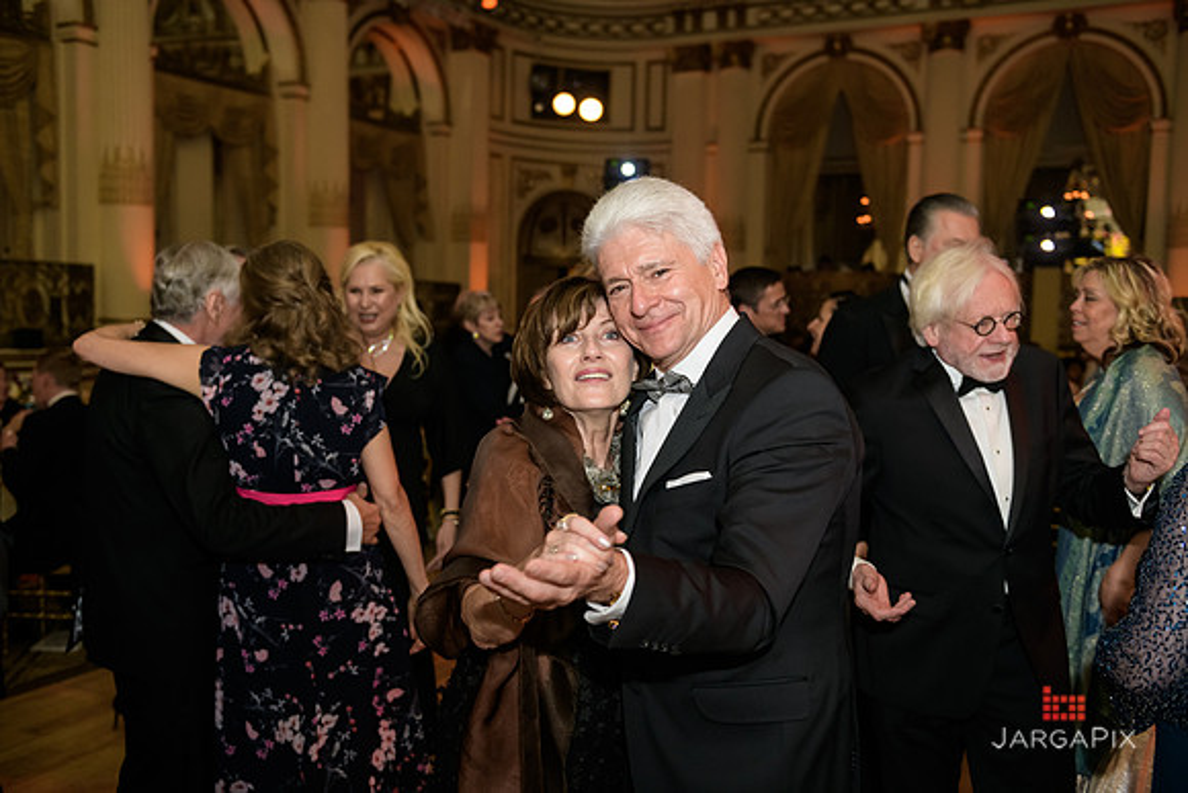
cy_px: 396
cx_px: 594
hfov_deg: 54.4
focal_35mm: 35
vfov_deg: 37.9
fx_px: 1155
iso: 1600
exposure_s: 1/100
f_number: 3.2
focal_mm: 35
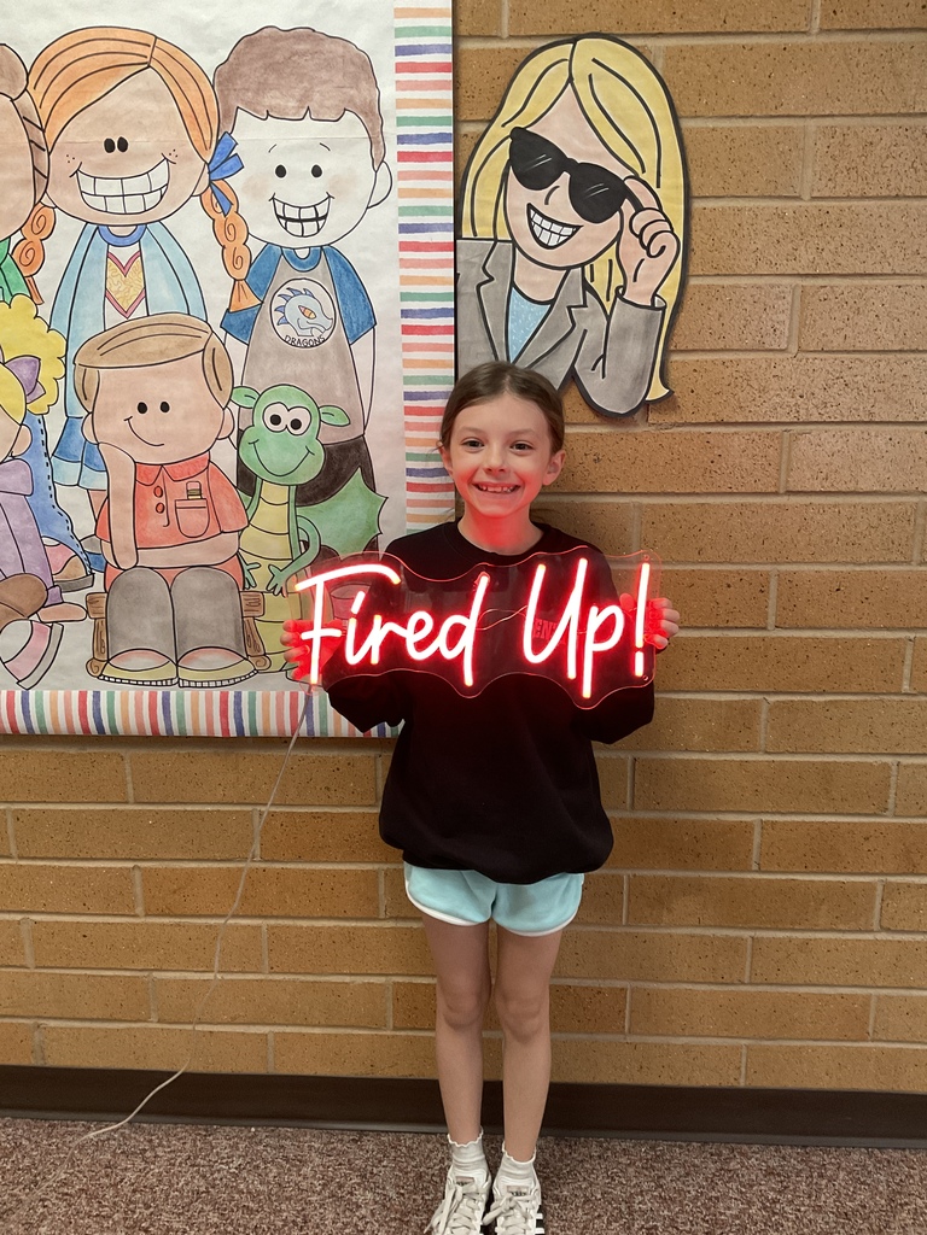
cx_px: 464
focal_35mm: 29
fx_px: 1035
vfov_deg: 61.7
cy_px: 618
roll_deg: -0.6
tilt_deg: -14.3
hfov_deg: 48.2
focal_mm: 3
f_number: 1.8
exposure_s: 1/60
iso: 160
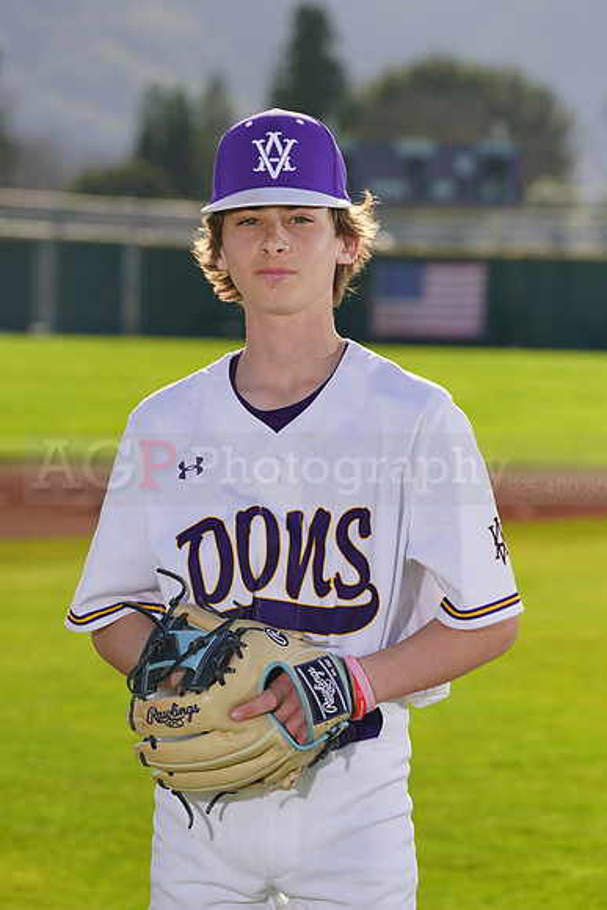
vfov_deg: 9.7
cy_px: 455
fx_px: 5358
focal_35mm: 212
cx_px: 304
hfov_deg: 6.5
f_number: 9
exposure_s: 1/250
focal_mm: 212
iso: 100
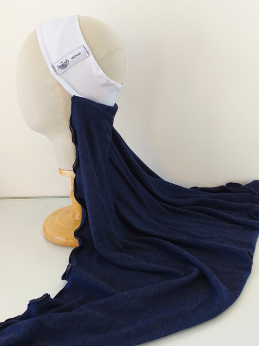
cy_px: 173
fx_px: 319
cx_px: 130
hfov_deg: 44.2
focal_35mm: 32
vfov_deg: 56.8
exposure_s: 1/50
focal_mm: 6.14
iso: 50
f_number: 1.65
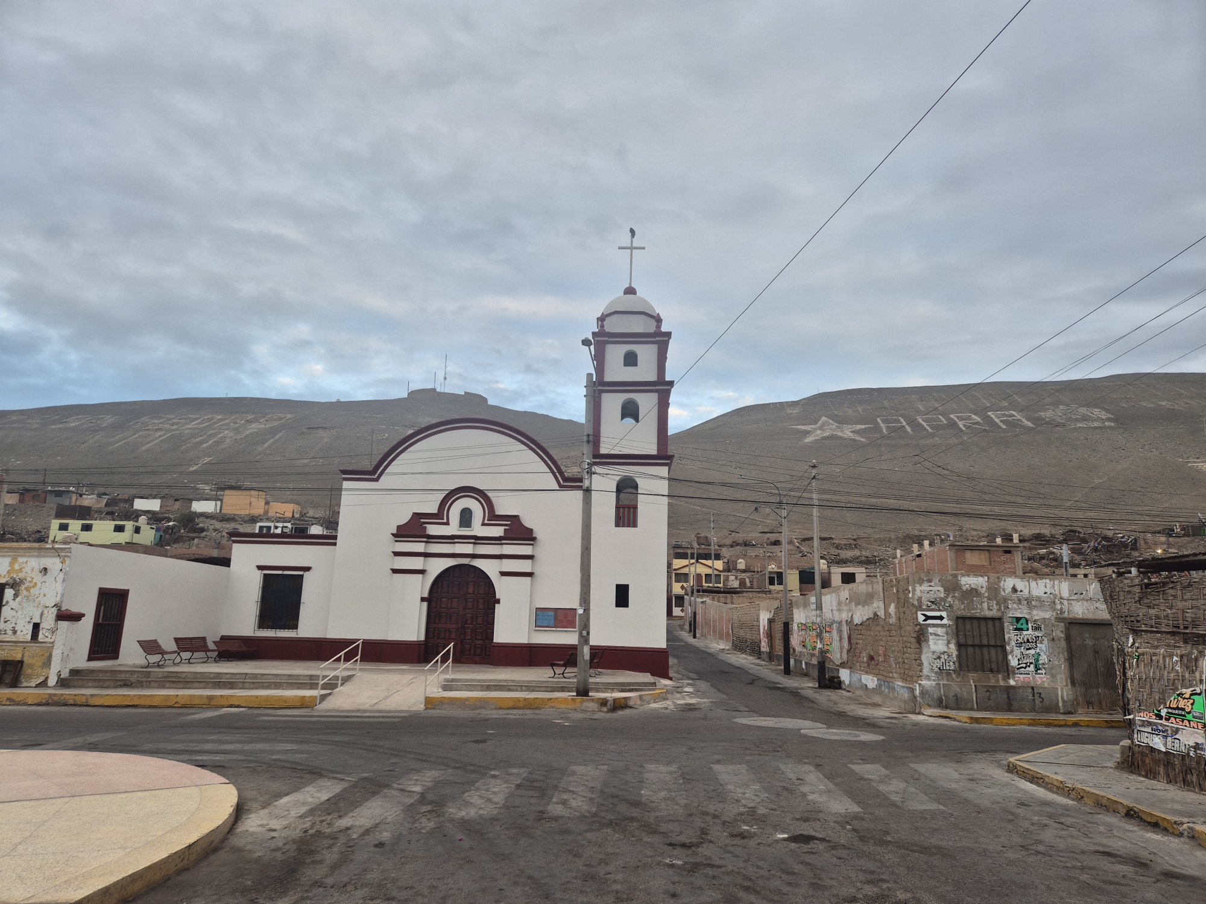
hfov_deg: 73.9
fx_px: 801
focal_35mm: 23
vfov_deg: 58.9
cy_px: 452
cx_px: 603
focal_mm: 5.4
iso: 32
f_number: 1.8
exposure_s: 1/180
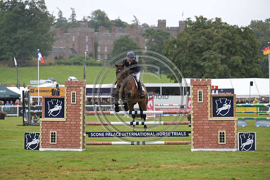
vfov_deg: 9.5
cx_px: 135
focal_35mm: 145
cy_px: 90
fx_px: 1088
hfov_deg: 14.2
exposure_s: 1/1250
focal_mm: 145
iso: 800
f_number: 4
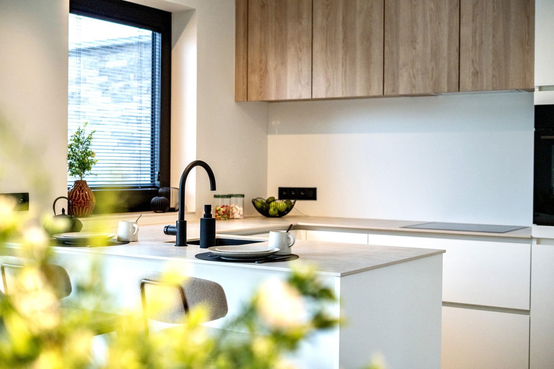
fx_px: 769
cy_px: 184
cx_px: 277
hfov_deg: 39.6
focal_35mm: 50
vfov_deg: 27.0
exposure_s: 1/1600
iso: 1250
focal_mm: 50
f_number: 2.8
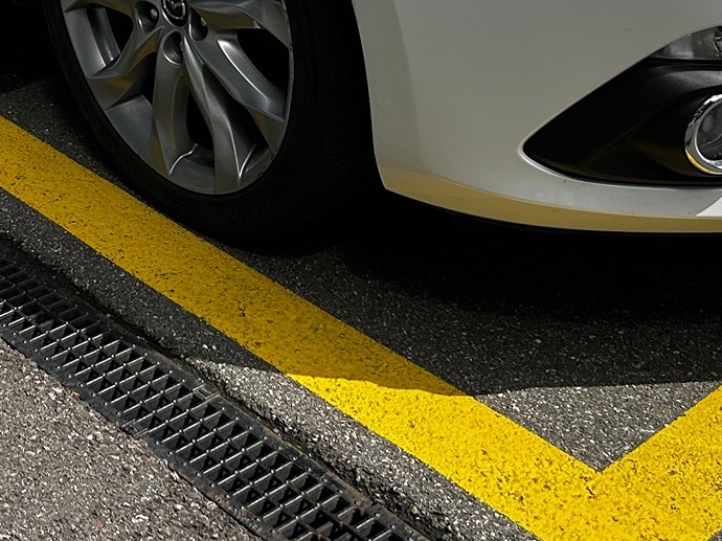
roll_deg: +3.5
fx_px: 1585
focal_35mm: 76
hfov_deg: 25.1
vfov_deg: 17.8
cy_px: -208
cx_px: 119
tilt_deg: -13.4
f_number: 1.5
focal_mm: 5.7
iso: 50
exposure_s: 1/6993
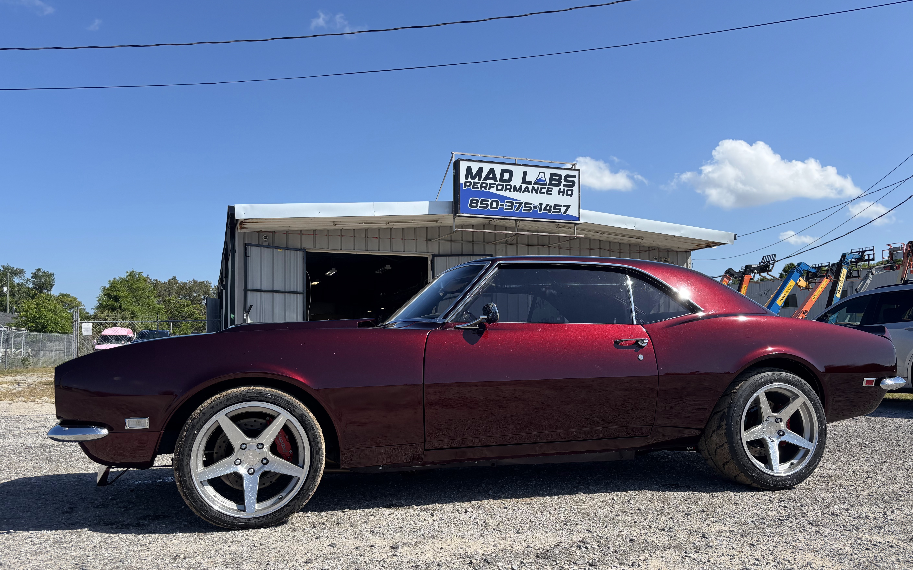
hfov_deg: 66.5
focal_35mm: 28
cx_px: 458
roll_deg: +0.2
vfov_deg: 44.5
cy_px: 299
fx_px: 697
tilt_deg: +3.3
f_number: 1.6
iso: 50
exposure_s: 1/3106
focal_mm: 5.96
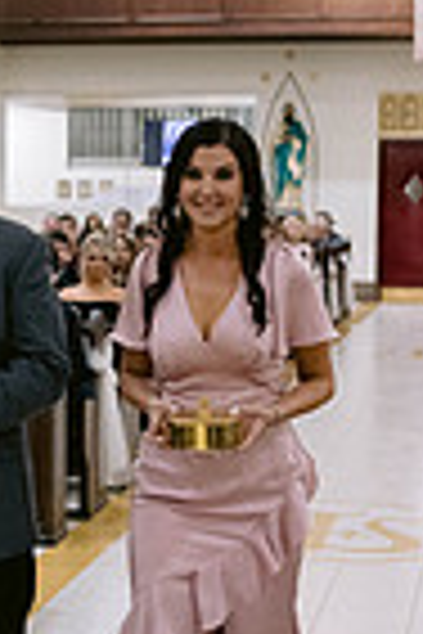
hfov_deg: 12.1
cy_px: 328
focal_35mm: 112
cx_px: -18
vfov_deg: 18.3
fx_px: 1974
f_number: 2.5
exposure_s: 1/100
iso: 3200
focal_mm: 35
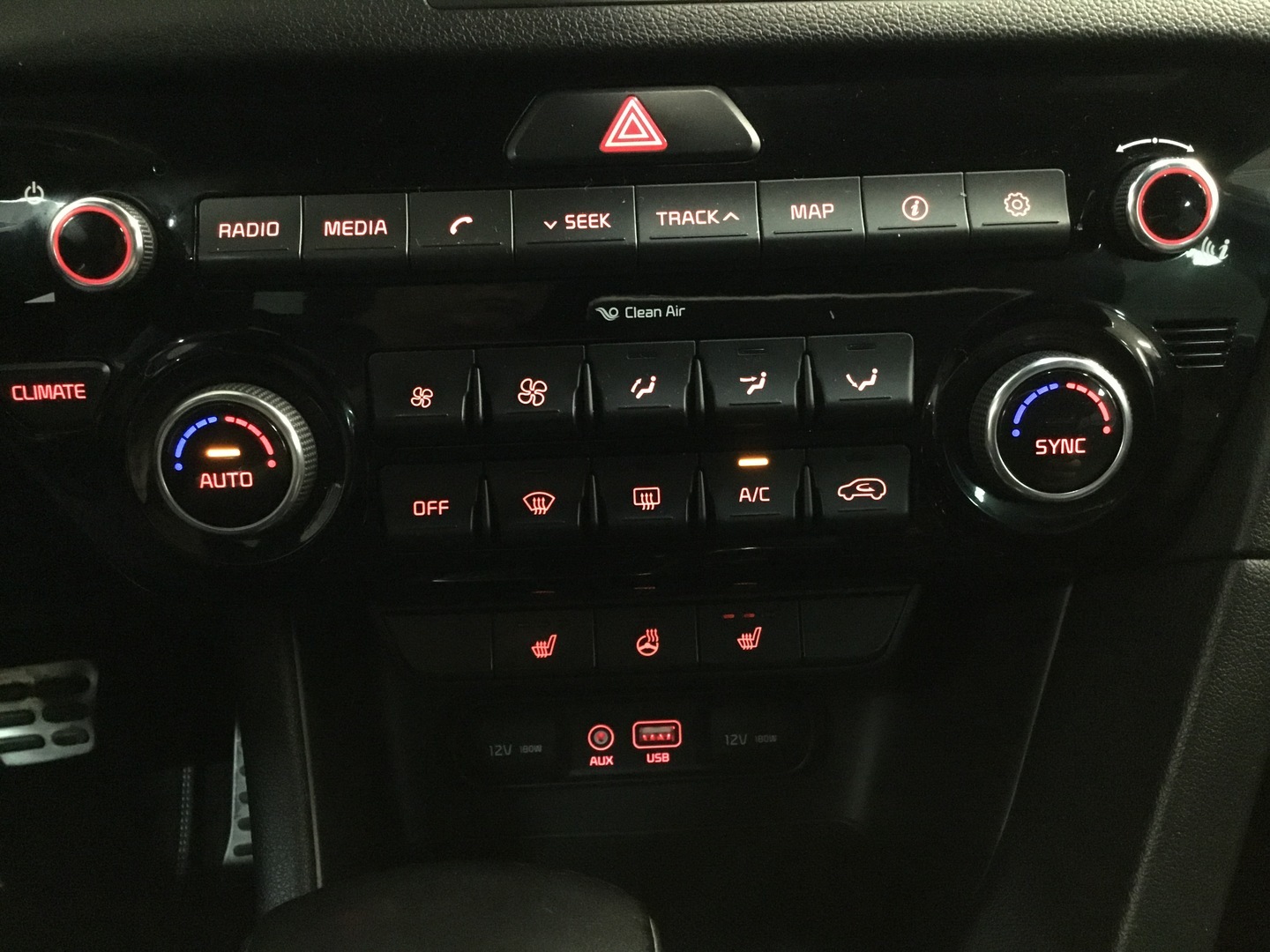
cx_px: 635
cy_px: 476
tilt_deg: -31.3
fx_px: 1137
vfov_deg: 45.4
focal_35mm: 31
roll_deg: +2.7
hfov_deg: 58.4
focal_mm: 3.3
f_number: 2.4
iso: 800
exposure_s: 1/17
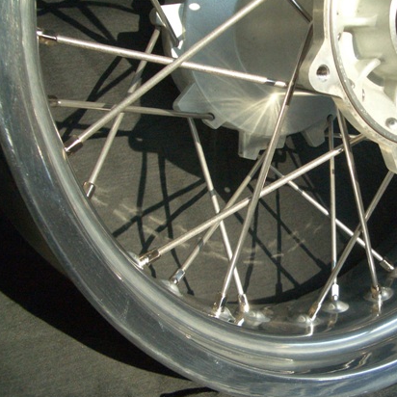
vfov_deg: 35.3
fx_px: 623
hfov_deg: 34.6
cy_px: 178
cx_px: 297
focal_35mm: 48
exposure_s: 1/640
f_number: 2.6
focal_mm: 5.8
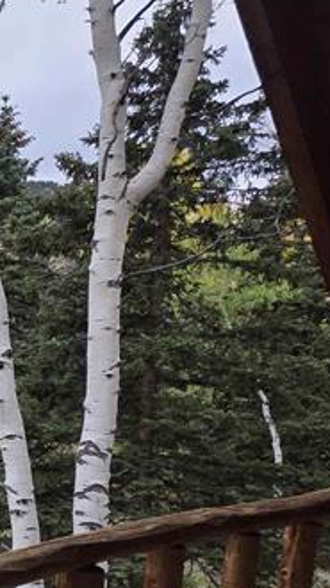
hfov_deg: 15.6
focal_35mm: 44
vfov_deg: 45.8
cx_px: -442
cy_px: 385
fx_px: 686
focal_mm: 2.2
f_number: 1.9
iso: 40
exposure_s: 1/306
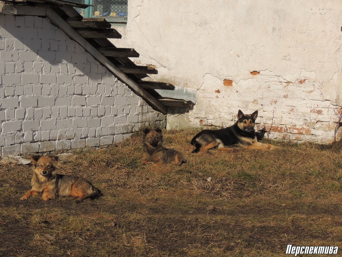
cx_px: 171
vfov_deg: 17.4
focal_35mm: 85
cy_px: 128
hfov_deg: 23.0
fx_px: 840
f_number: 5
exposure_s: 1/1600
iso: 100
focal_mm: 15.1
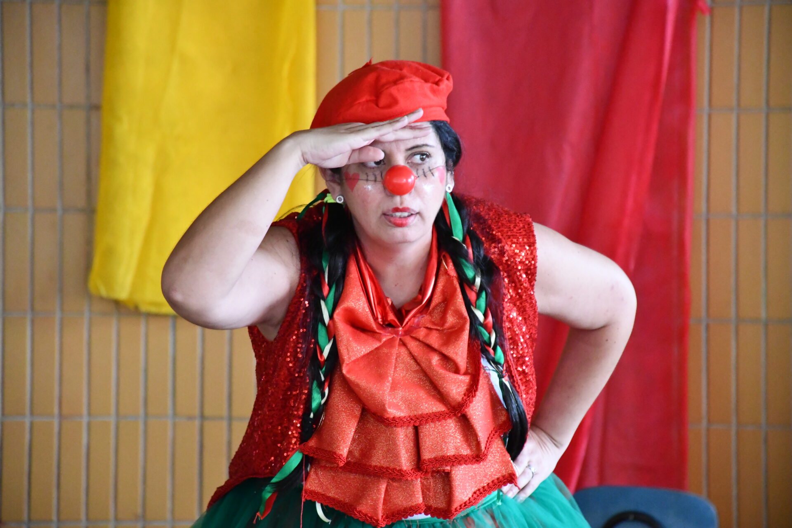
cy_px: 264
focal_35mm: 210
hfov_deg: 9.8
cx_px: 396
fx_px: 4620
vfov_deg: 6.5
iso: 7200
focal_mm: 140
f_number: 5.6
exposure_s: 1/125
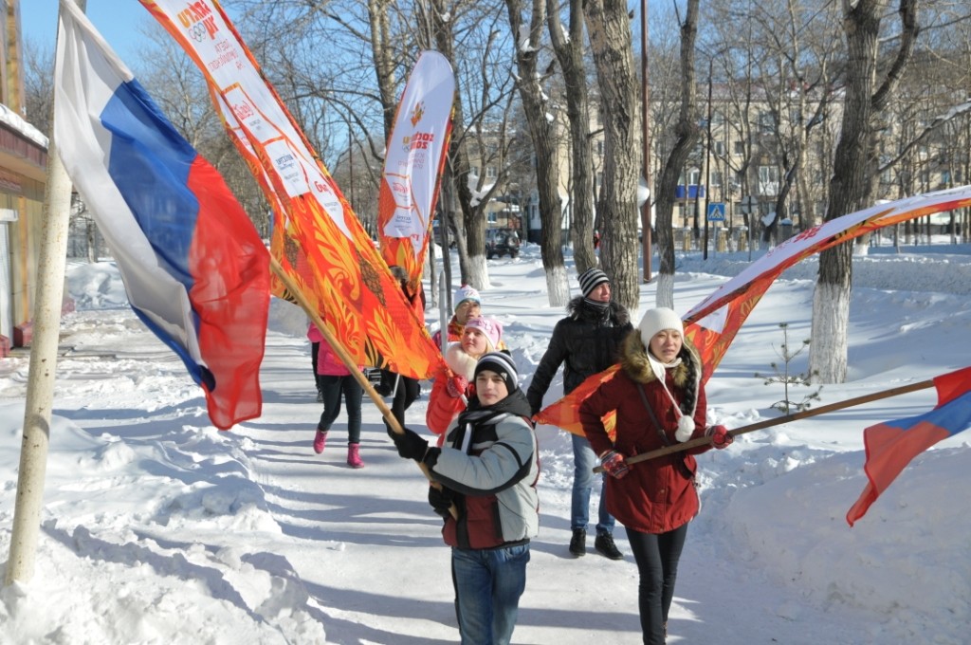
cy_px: 322
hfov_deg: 43.7
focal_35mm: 45
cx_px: 486
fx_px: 1212
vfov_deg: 29.8
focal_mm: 30
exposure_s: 1/2500
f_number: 5.6
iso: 500
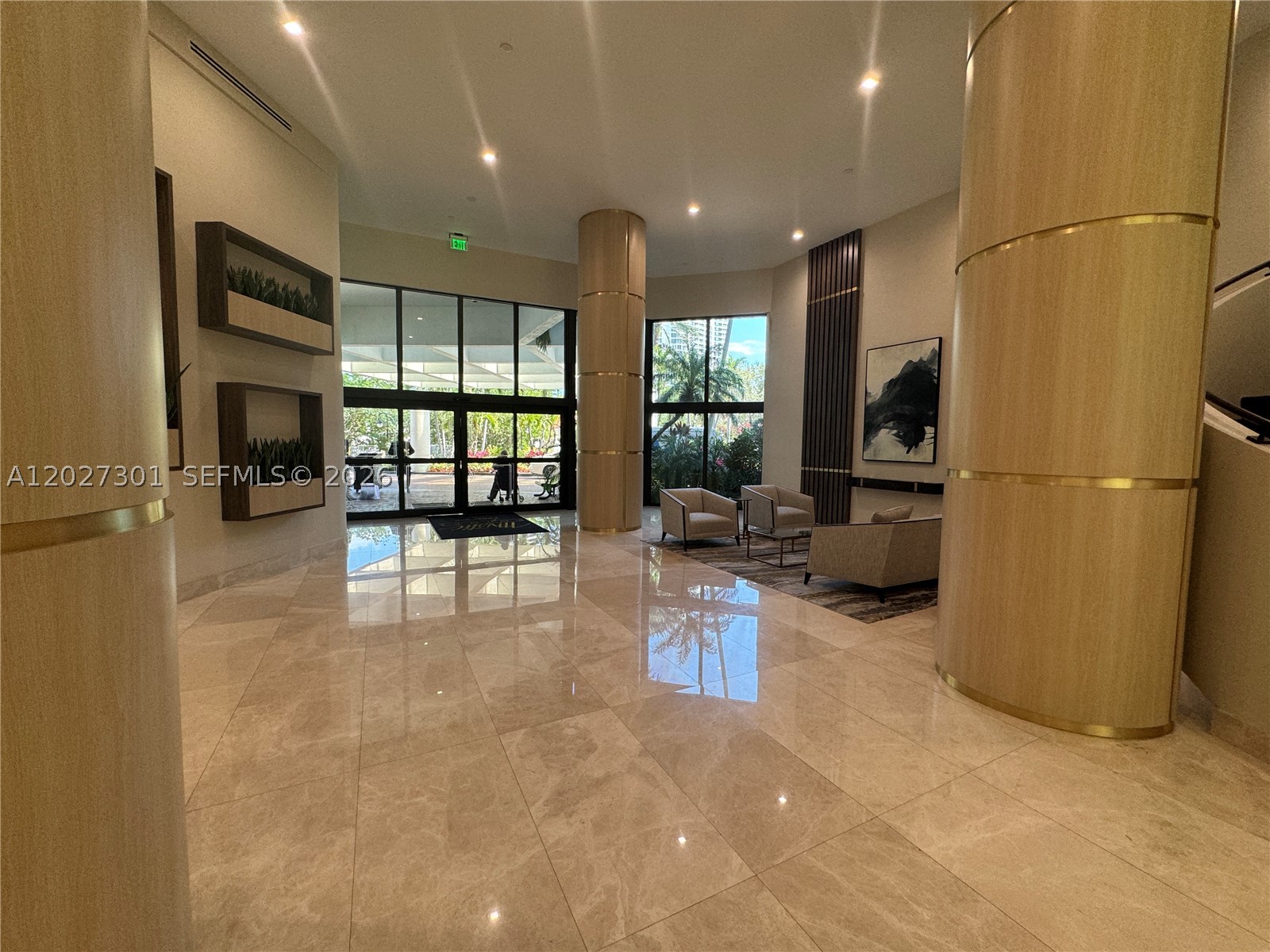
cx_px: 635
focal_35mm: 14
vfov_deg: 85.7
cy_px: 476
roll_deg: -1.2
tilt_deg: -3.0
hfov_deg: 102.1
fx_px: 514
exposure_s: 1/120
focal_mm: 2.22
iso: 160
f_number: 2.2
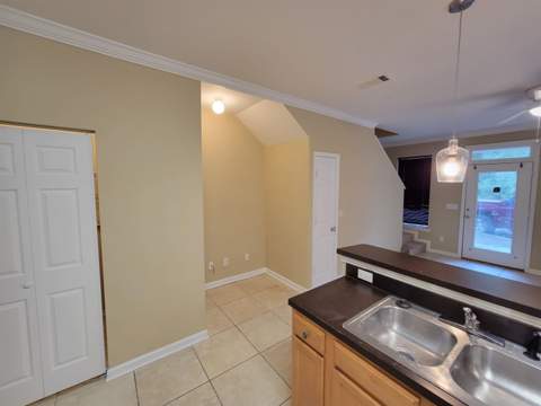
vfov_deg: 89.9
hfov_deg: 106.2
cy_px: 203
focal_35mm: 13
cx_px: 270
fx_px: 203
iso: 320
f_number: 2.2
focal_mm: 2.2
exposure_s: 1/60
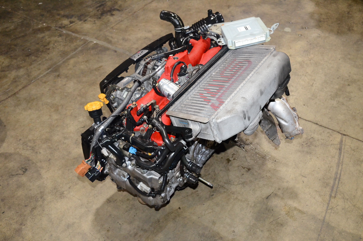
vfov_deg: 38.2
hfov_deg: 55.2
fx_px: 347
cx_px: 182
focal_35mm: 34
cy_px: 120
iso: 2500
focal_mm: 23
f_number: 6.3
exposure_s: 1/60
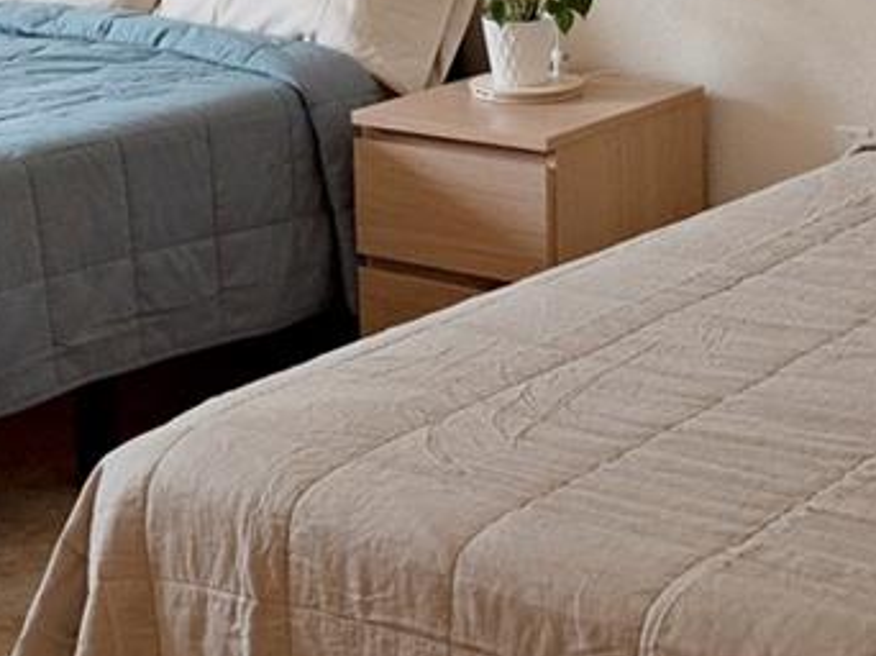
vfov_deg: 16.2
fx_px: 2276
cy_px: 55
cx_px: 353
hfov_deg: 21.8
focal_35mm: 90
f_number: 3.5
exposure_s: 1/125
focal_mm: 20
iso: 1250
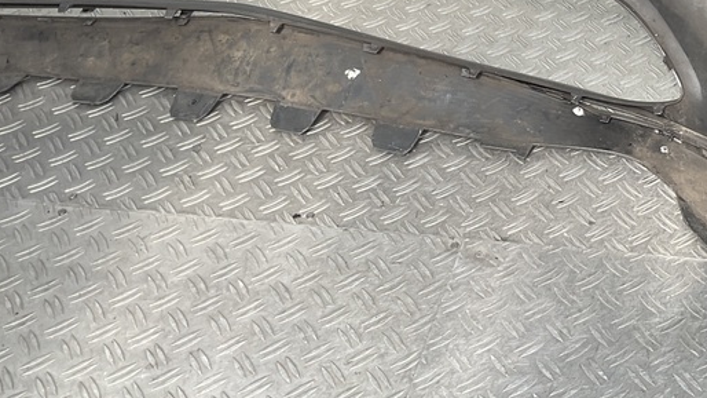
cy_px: 45
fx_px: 1162
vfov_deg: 19.1
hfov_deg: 32.2
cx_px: 633
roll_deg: -1.2
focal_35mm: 62
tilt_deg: -36.2
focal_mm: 3
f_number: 1.8
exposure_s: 1/120
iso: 20
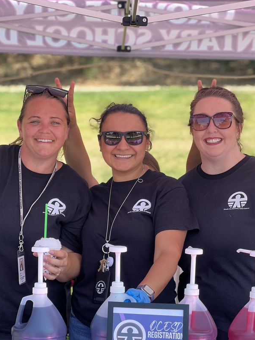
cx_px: 128
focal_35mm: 99
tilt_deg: -7.1
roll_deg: +0.2
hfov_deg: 14.9
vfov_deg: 19.8
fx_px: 972
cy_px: 207
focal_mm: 9
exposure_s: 1/121
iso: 25
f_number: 2.8
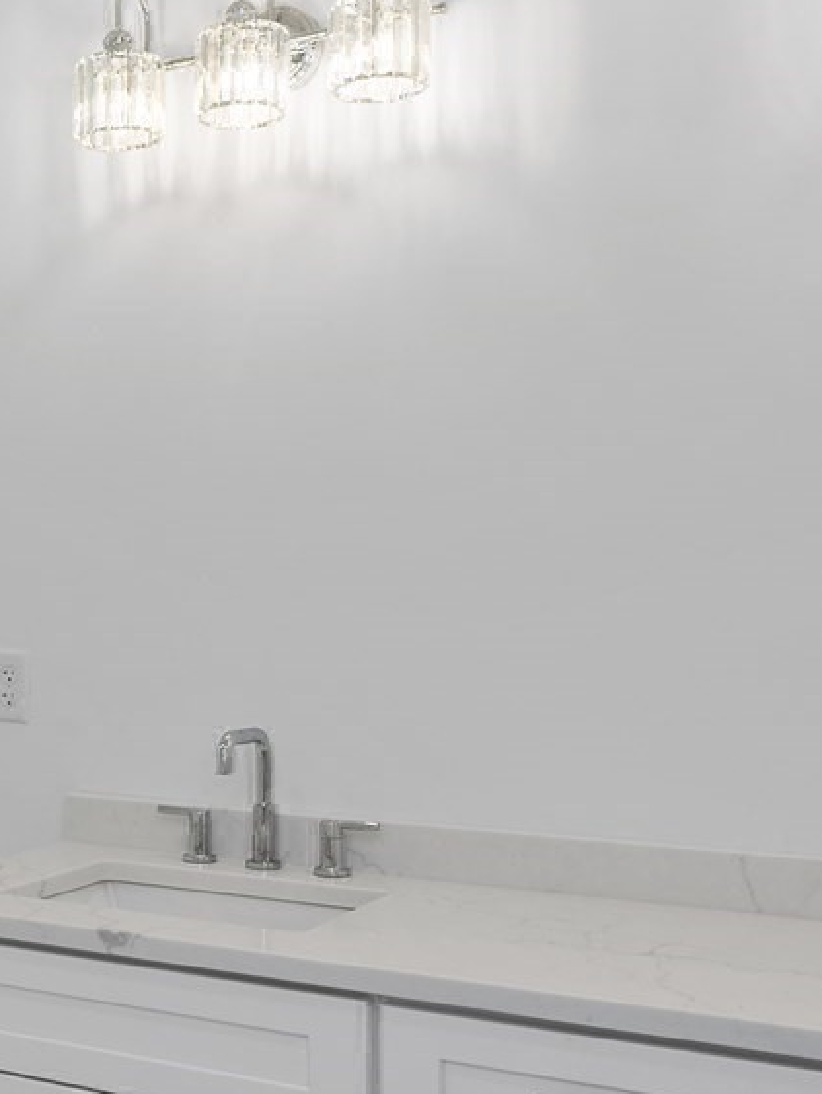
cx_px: -37
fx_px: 1550
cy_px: 589
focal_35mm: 49
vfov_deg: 38.9
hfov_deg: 27.6
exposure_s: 1/100
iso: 250
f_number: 5.6
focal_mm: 14
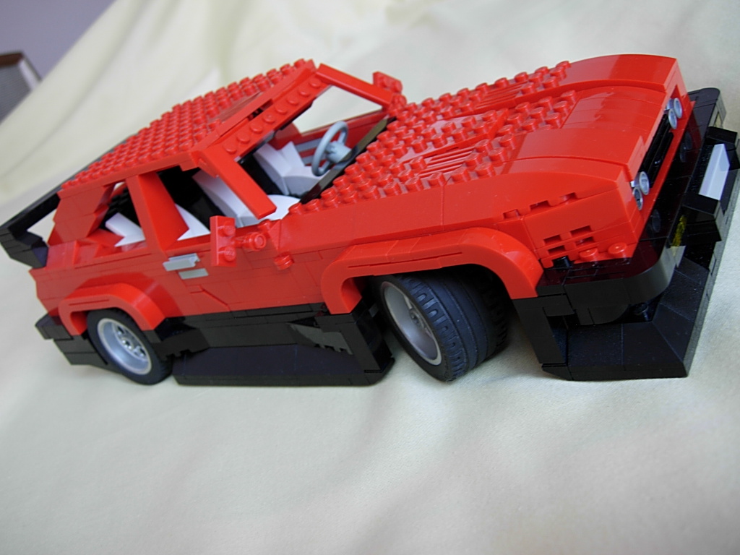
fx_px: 770
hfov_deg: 51.4
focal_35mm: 36
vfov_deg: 39.7
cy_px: 278
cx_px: 370
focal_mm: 7.5
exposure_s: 1/11.3
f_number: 2.7
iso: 50
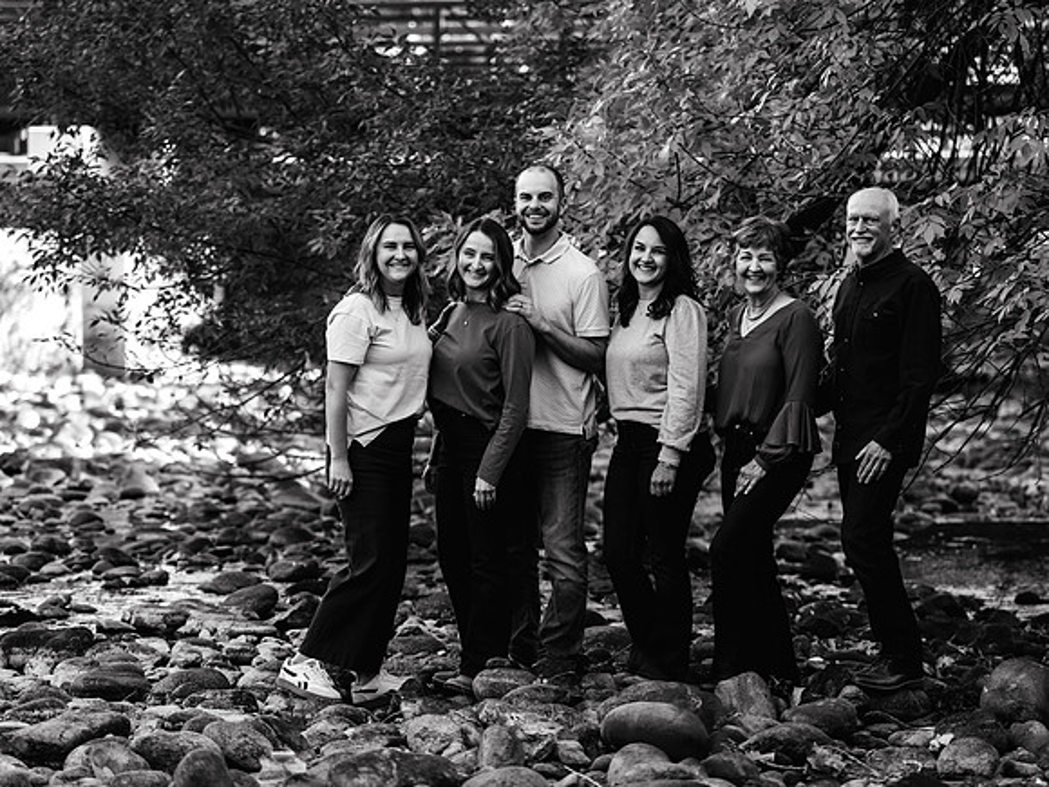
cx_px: 524
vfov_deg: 14.0
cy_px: 394
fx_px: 3214
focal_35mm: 106
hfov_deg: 18.5
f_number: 2.8
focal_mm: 98
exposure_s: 1/80
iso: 80
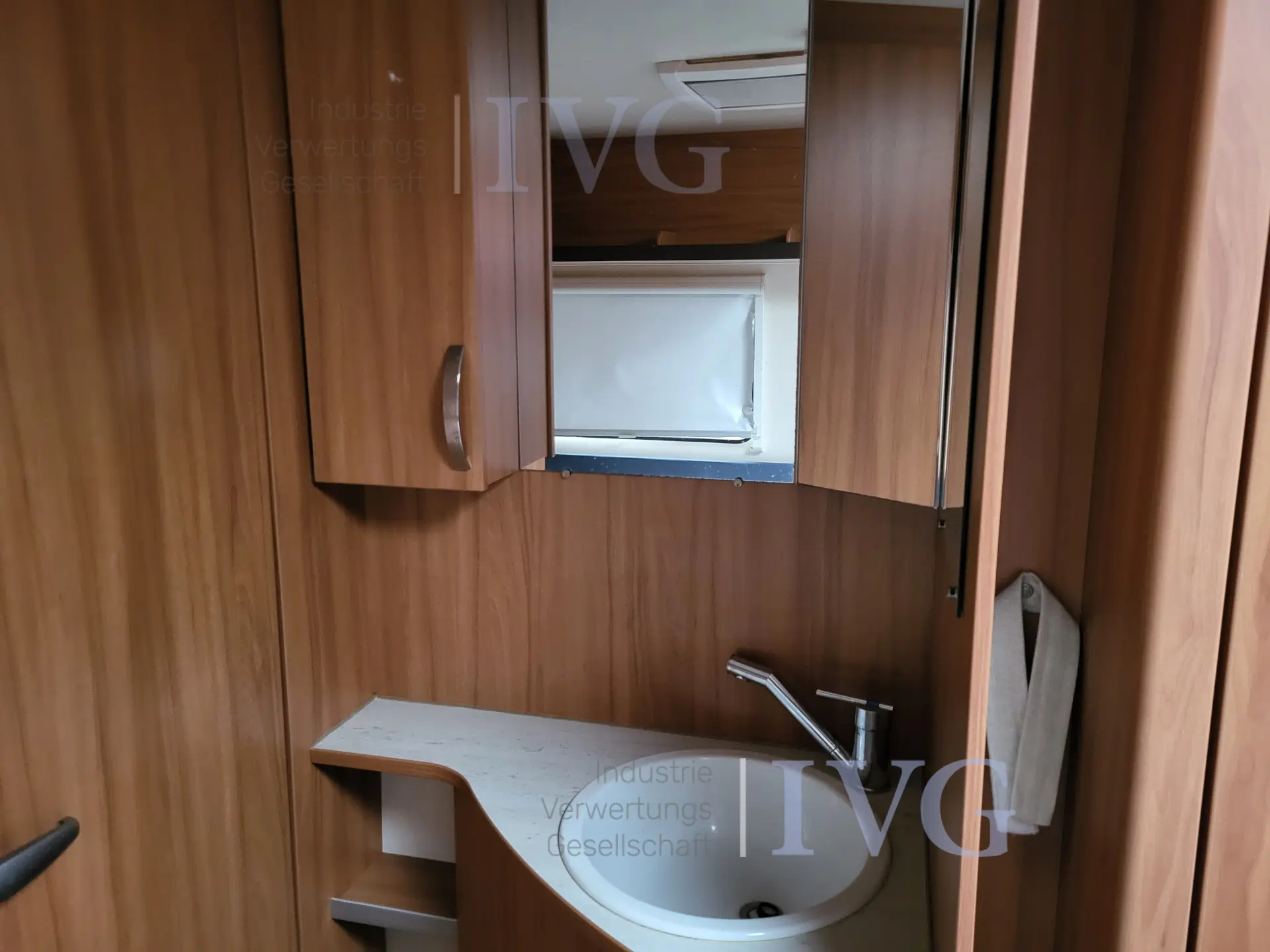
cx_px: 635
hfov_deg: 67.3
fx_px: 954
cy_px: 476
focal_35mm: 26
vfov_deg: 53.1
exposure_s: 1/25
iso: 1000
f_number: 1.8
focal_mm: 5.4
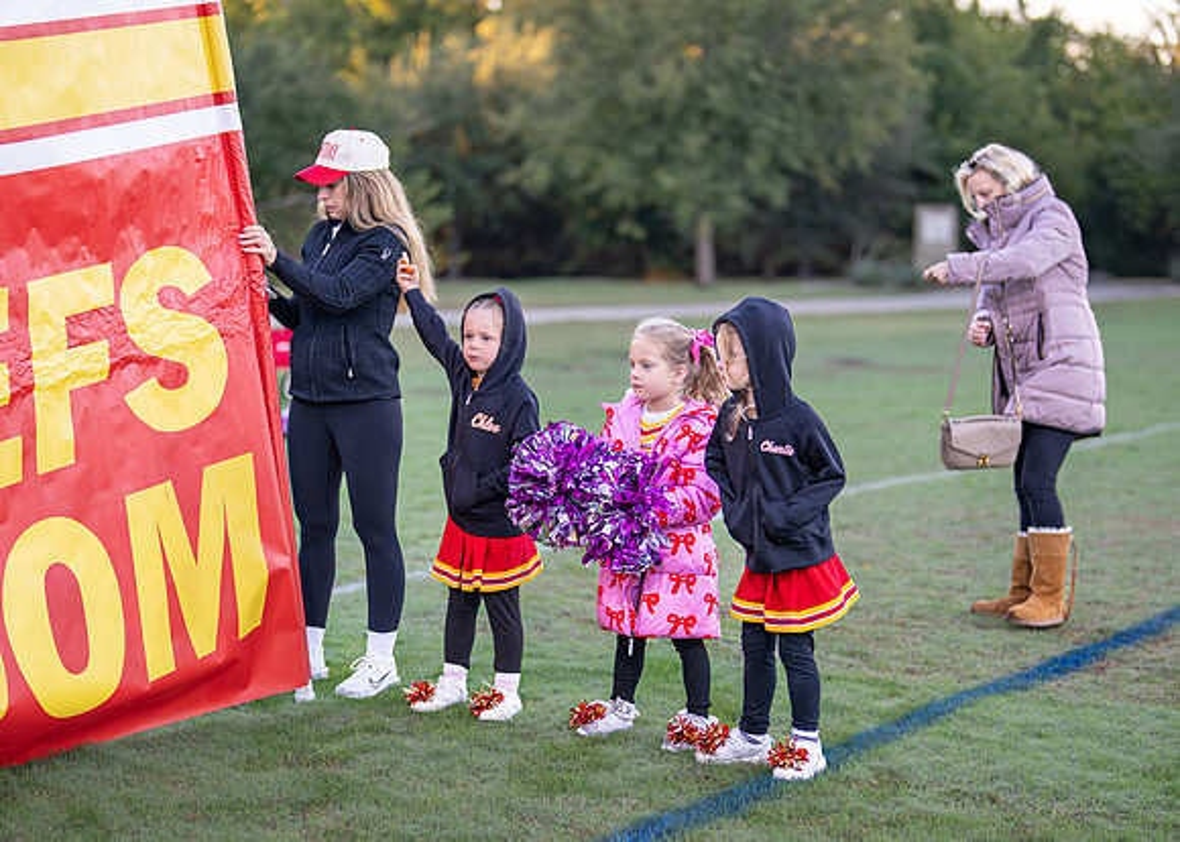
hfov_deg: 25.9
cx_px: 610
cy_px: 478
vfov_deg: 18.6
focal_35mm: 77
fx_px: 2567
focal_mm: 50
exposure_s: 1/1000
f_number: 1.2
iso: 160
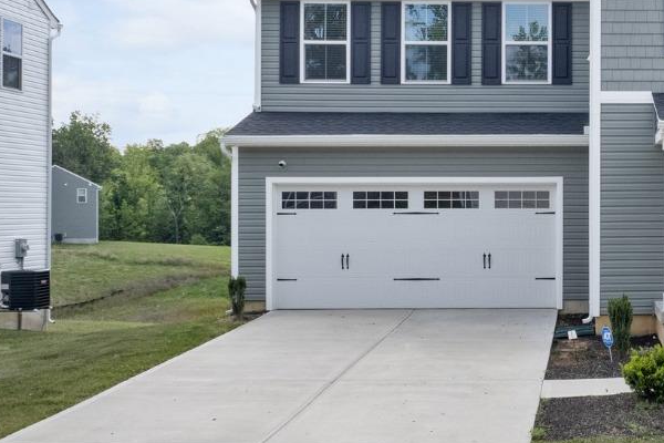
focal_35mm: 55
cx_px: 622
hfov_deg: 33.9
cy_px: 195
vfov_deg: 24.6
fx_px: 1014
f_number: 2.8
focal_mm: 8.38
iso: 100
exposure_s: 1/2000
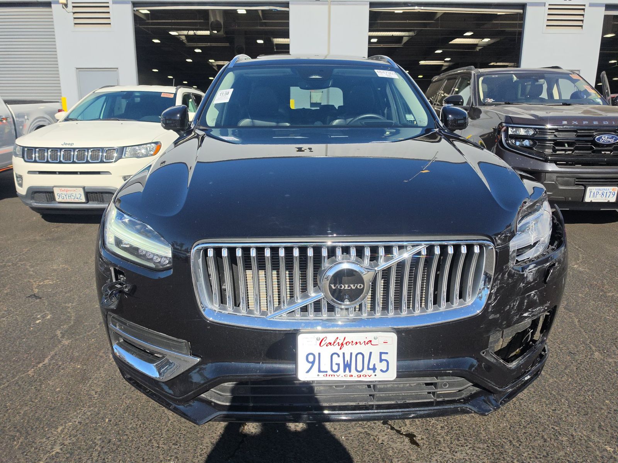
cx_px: 309
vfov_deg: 58.9
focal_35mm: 23
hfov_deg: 73.9
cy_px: 232
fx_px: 411
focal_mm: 6.5
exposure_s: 1/7940
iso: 53
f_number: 1.4
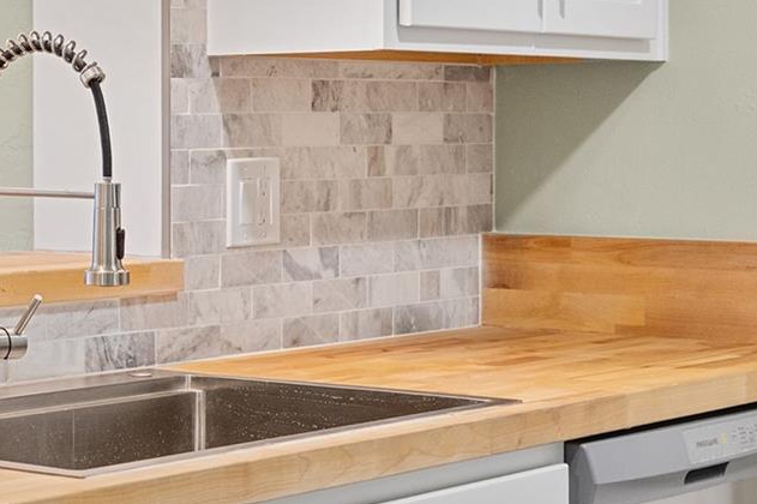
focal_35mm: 105
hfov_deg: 18.8
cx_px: -60
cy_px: 218
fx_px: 2207
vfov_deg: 13.0
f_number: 5
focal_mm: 41.4
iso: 500
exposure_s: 1/40
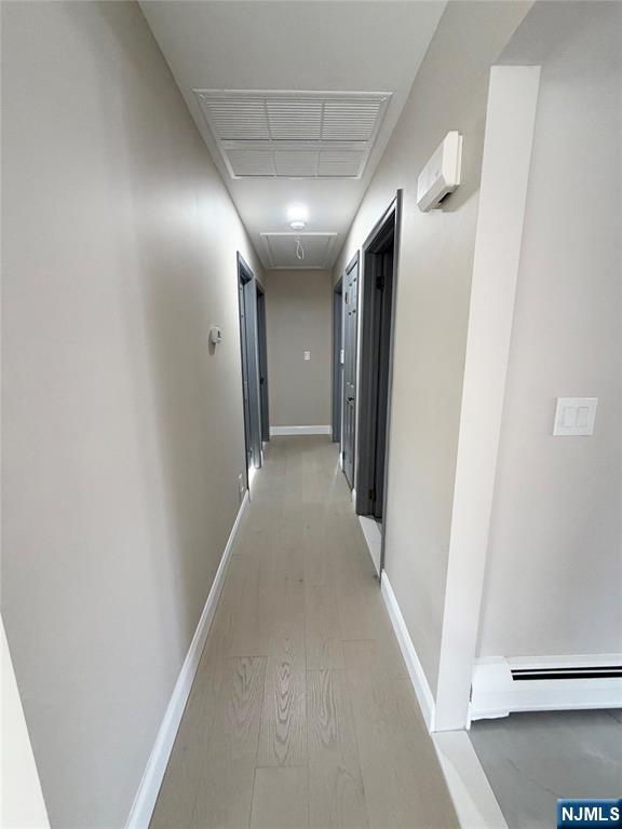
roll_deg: +0.3
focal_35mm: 14
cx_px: 311
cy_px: 414
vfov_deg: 102.1
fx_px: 335
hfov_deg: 85.7
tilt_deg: -11.2
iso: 200
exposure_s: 1/60
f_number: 2.2
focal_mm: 2.22
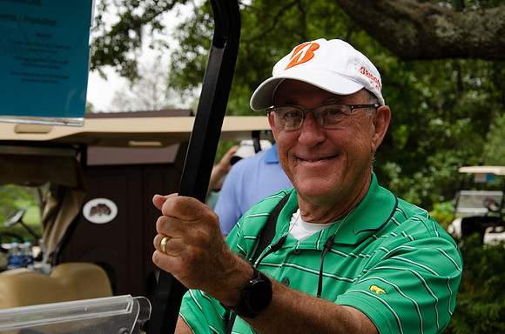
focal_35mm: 99
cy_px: 167
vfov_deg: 13.8
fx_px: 1386
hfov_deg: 20.7
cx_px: 252
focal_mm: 66
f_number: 9
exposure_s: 1/500
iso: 400
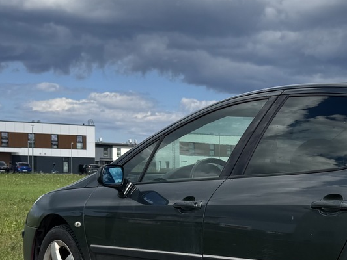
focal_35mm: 72
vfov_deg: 20.2
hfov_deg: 25.8
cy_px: 218
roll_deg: -0.6
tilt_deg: -4.4
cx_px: 340
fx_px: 722
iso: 80
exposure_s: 1/5348
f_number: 1.78
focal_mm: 6.76
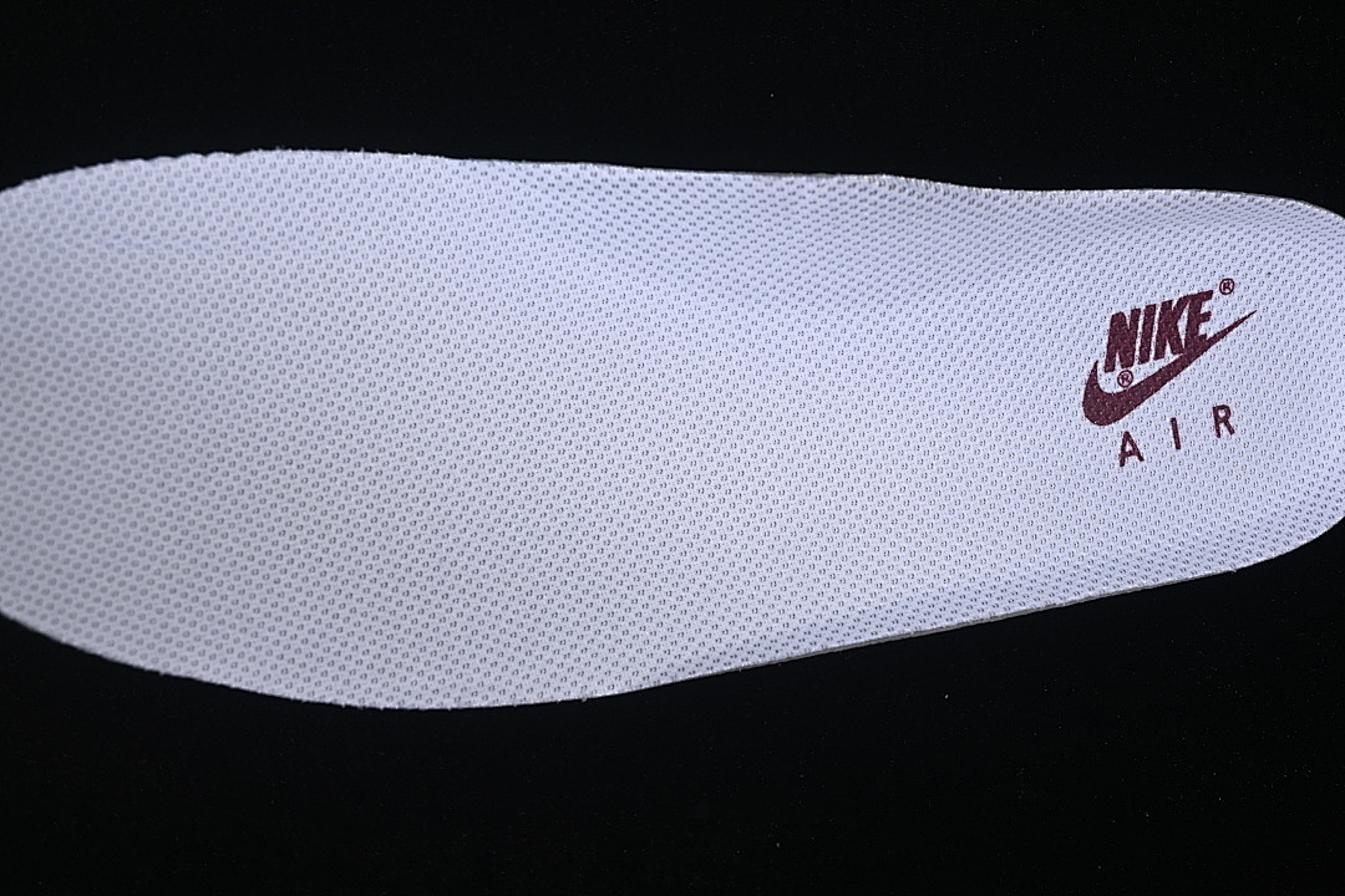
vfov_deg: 18.2
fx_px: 2802
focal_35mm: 75
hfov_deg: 27.0
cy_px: 448
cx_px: 672
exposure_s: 1/80
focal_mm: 50
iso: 160
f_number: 7.1
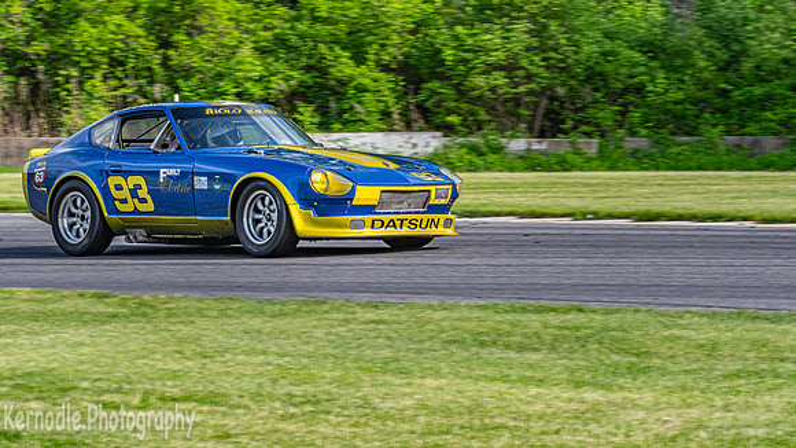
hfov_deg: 8.4
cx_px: 329
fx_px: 5391
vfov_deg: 4.8
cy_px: 101
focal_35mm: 255
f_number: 10
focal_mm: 100
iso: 400
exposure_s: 1/400
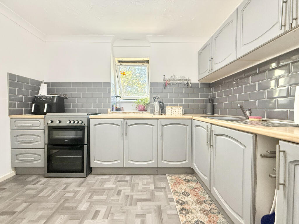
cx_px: 150
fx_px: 121
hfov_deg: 102.1
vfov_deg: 85.7
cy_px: 112
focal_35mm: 14
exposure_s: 1/99
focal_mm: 2.22
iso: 320
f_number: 2.2
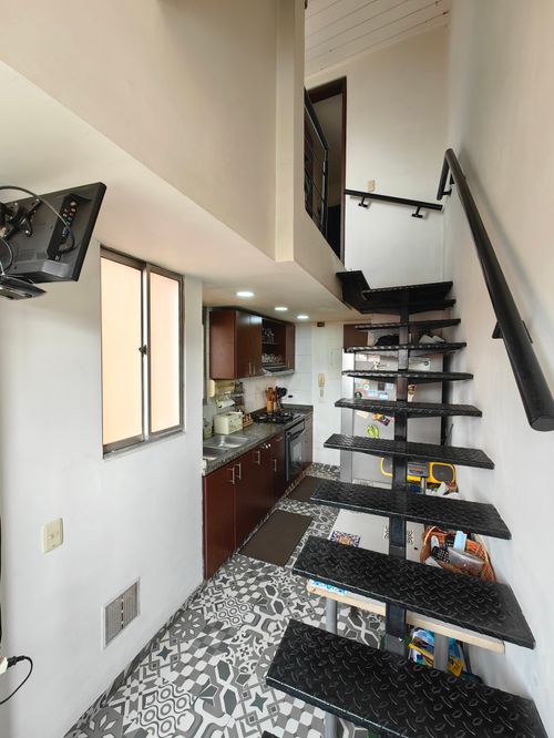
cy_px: 369
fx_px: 277
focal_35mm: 13
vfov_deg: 106.2
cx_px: 277
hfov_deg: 90.0
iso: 50
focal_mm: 1.95
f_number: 2.2
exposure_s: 1/50
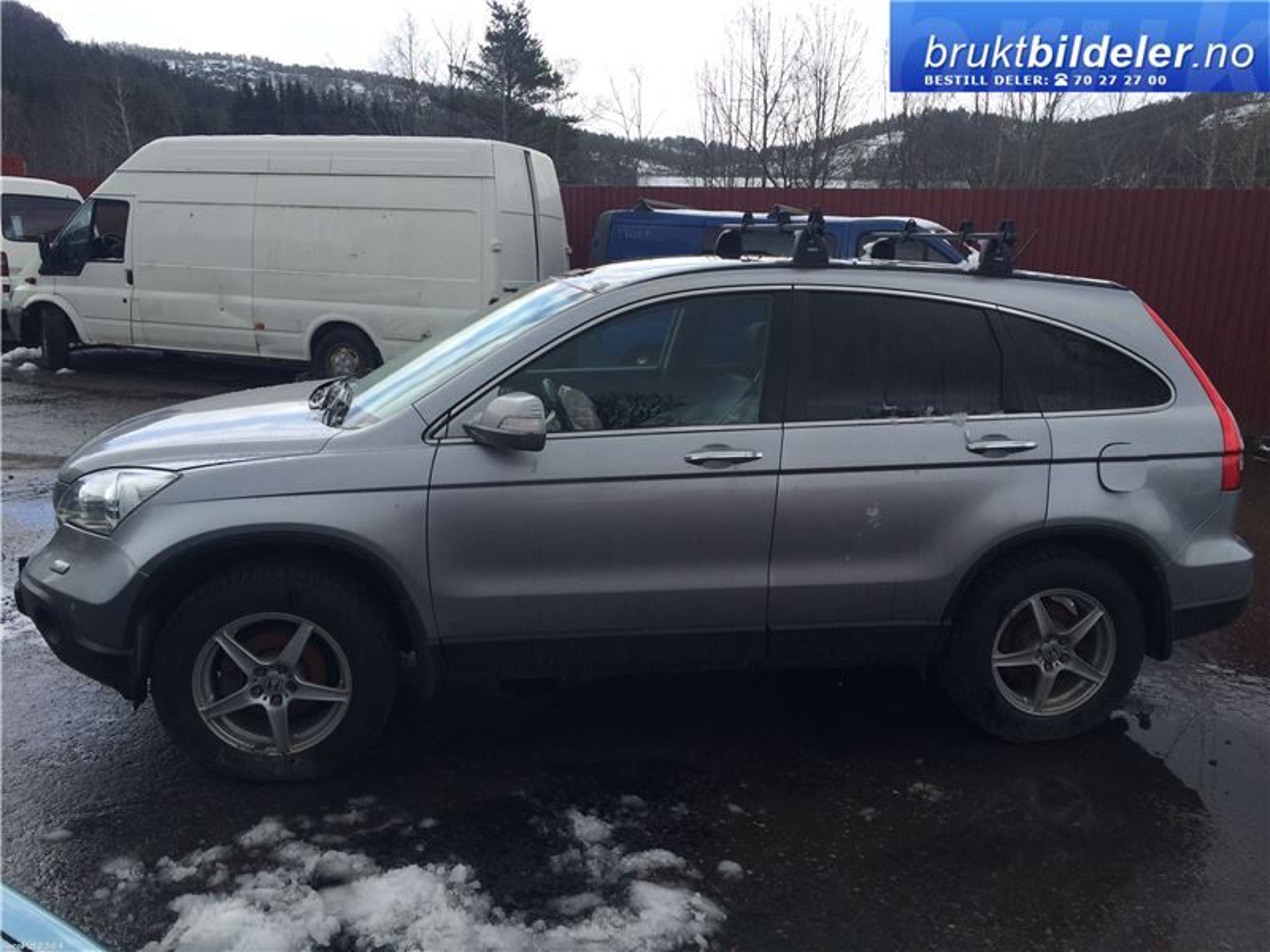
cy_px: 476
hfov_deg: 61.7
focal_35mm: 29
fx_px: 1064
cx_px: 635
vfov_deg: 48.2
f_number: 2.2
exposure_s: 1/1244
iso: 32
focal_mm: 4.15
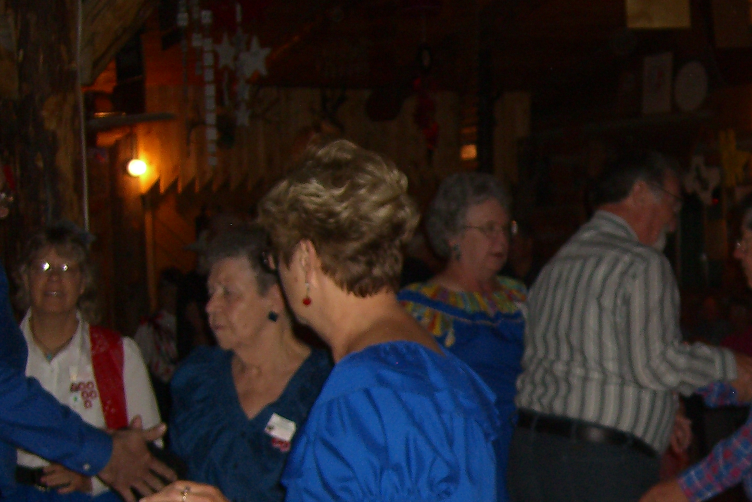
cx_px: 669
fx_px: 1755
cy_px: 449
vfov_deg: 16.1
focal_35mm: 84
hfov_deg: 23.6
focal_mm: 7.9
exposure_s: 1/60
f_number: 2.8
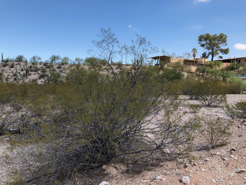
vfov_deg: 49.7
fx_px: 199
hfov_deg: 63.4
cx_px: 123
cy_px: 92
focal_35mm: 28
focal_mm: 3.99
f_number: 1.8
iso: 20
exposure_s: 1/1171
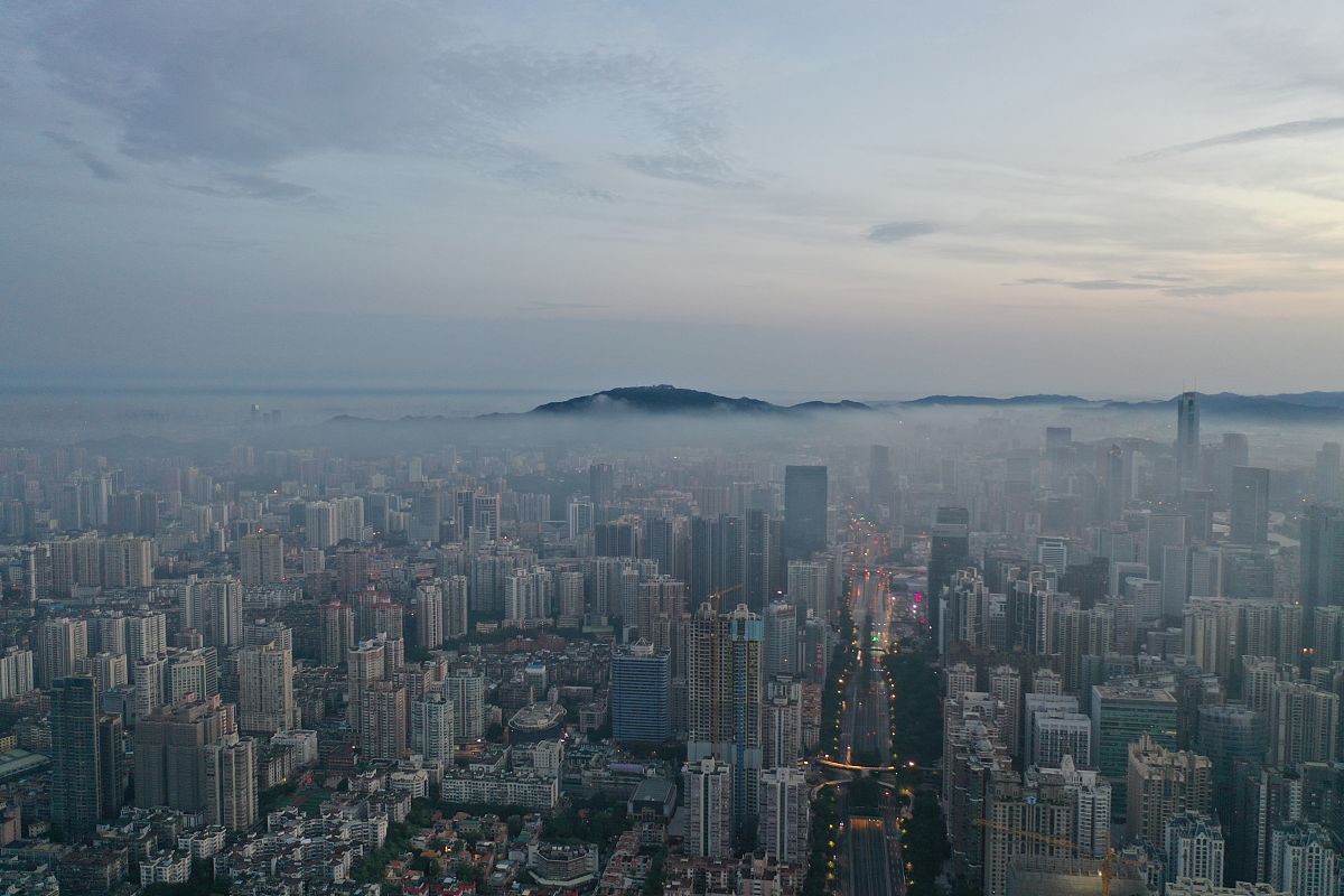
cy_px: 448
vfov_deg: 46.4
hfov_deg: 65.5
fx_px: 1045
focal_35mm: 28
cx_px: 672
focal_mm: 10.26
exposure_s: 1/15
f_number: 2.8
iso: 100
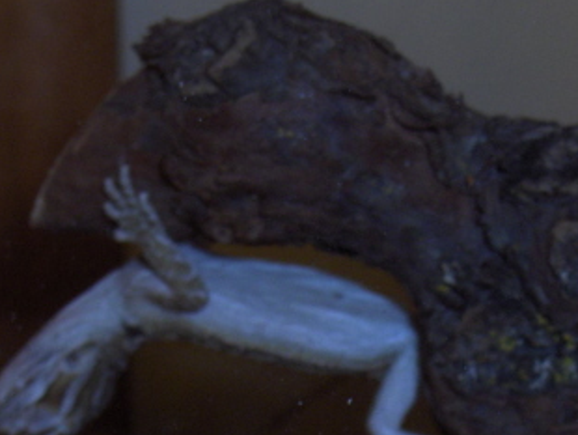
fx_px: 2373
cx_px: 371
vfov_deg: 10.4
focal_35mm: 142
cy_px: 358
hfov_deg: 13.9
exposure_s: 4.28
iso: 100
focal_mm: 11.4
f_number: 5.4
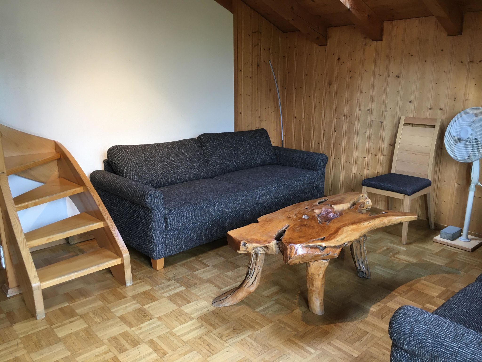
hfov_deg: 61.7
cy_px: 181
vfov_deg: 48.2
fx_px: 404
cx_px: 241
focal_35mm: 29
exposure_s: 1/33
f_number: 2.2
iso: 80
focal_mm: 4.15
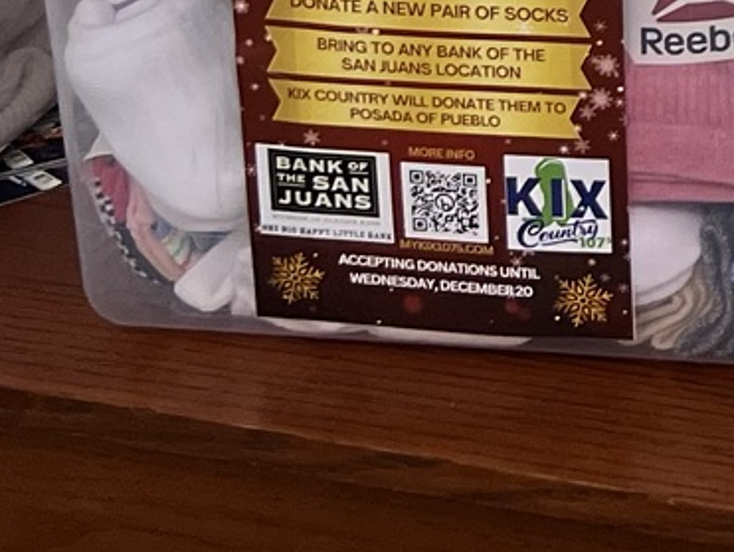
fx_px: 2971
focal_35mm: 140
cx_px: 1488
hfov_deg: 12.4
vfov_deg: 9.4
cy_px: -797
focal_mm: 5.7
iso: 100
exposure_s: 1/120
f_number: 1.5
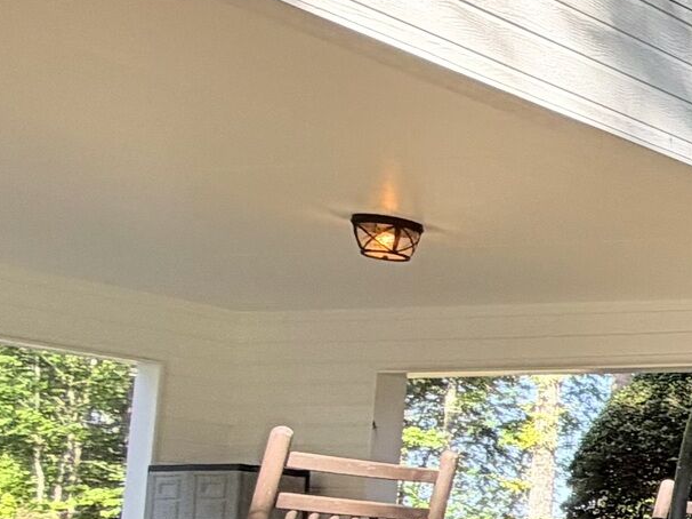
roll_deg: -0.1
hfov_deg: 14.5
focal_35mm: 71
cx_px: 1728
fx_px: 1419
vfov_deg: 20.0
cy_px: 532
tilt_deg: +4.6
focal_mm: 2.22
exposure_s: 1/210
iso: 40
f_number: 2.2
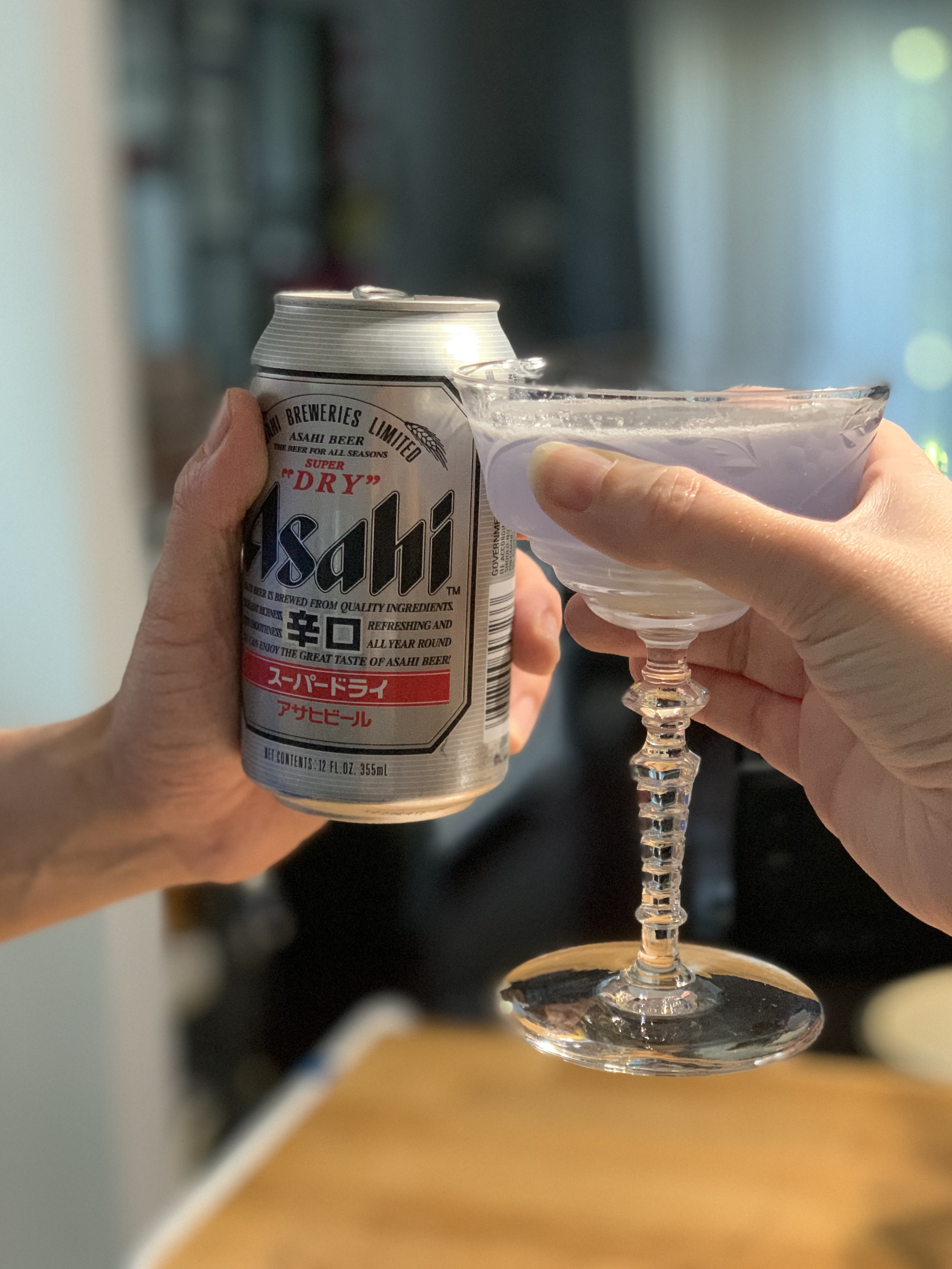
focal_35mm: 53
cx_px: 473
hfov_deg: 27.5
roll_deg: +1.6
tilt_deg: -10.6
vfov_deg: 36.2
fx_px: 1943
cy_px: 624
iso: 400
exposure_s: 1/60
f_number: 2.4
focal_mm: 6
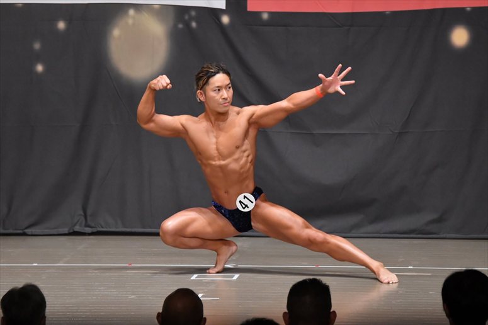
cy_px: 162
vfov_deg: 5.4
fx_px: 3455
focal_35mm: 255
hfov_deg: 8.1
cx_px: 244
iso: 6400
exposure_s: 1/400
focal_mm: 170
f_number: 5.6
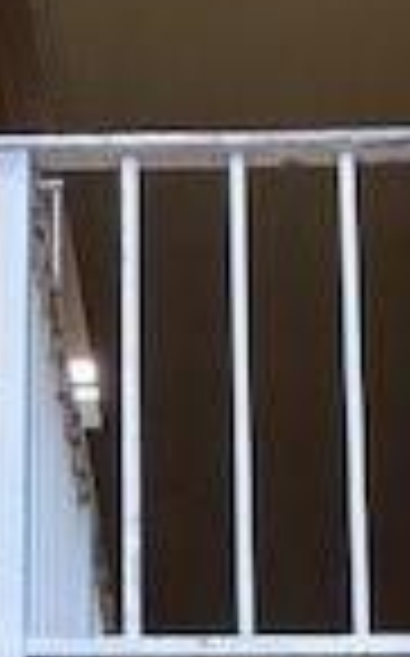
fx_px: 2168
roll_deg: -1.7
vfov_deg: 16.5
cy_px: 801
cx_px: 135
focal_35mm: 121
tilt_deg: +16.4
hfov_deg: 10.8
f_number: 1.8
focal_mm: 4.25
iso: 125
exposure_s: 1/121
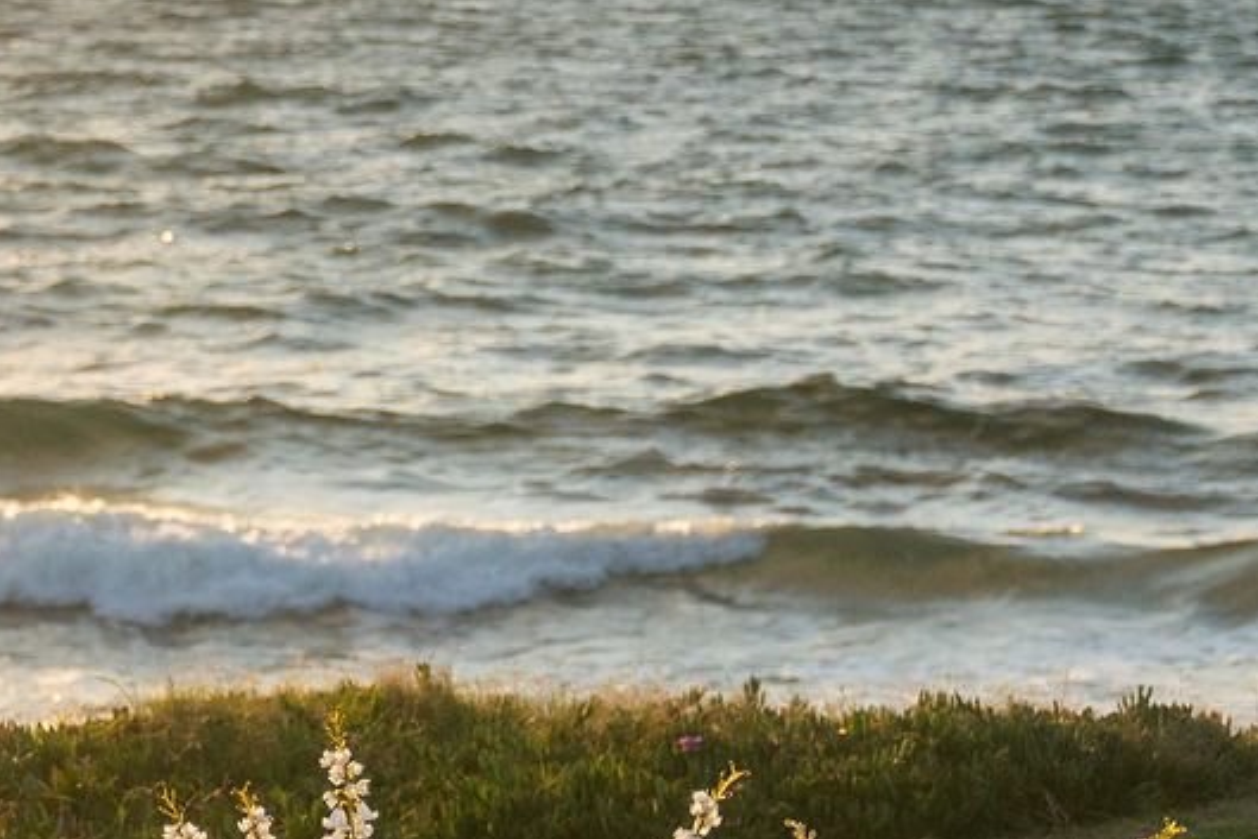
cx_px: 320
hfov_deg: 11.1
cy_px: 442
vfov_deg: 7.4
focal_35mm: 185
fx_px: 6466
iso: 250
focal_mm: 42
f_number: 2.8
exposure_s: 1/160
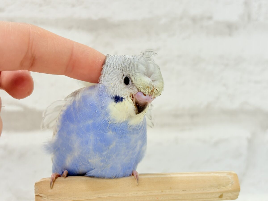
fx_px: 403
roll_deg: -0.5
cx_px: 134
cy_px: 100
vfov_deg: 28.0
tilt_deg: -6.6
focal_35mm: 52
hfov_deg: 36.8
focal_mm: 5.96
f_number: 1.6
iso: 80
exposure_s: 1/100
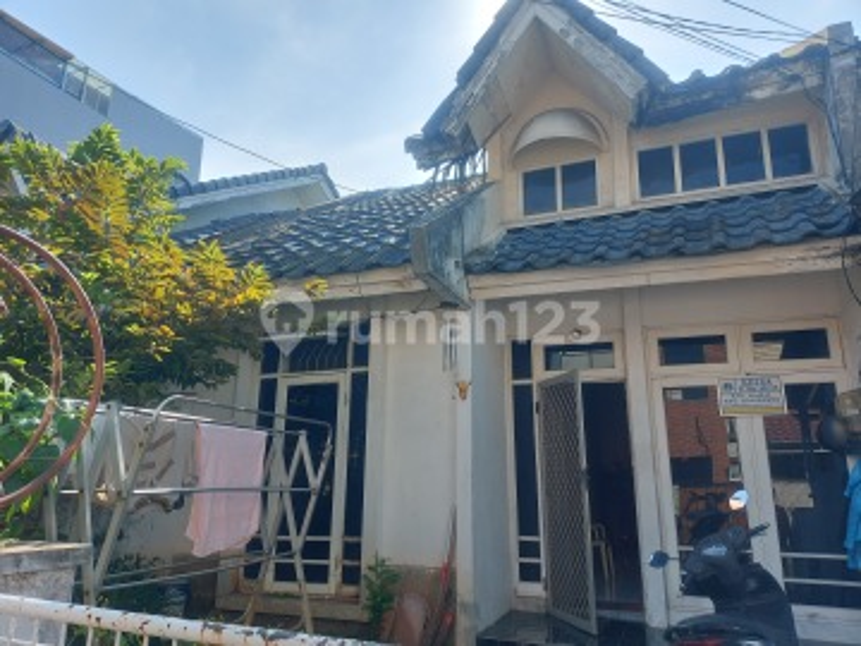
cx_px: 430
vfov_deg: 56.8
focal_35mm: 24
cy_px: 323
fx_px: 597
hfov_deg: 71.6
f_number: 1.8
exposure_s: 1/436
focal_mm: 5.23
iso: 32
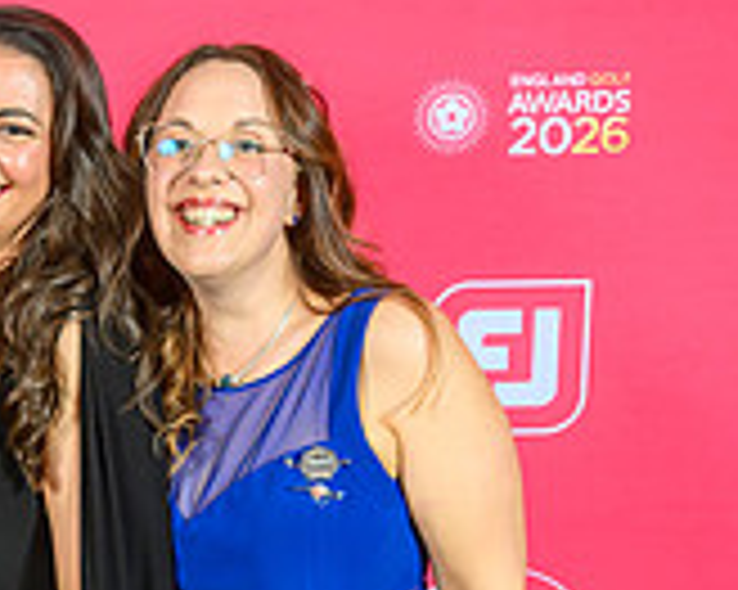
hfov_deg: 18.1
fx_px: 2139
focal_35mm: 98
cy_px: 579
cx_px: -246
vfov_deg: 15.4
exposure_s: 1/160
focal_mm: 24
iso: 250
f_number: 6.3
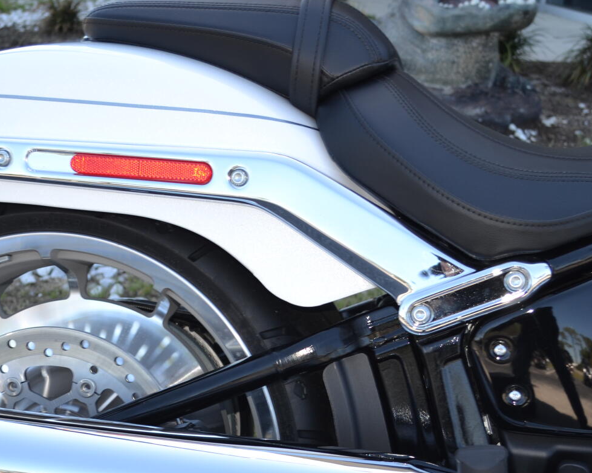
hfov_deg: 27.5
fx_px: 1209
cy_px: 371
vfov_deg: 21.9
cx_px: 247
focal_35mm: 69
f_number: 4
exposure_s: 1/125
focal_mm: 24
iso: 100
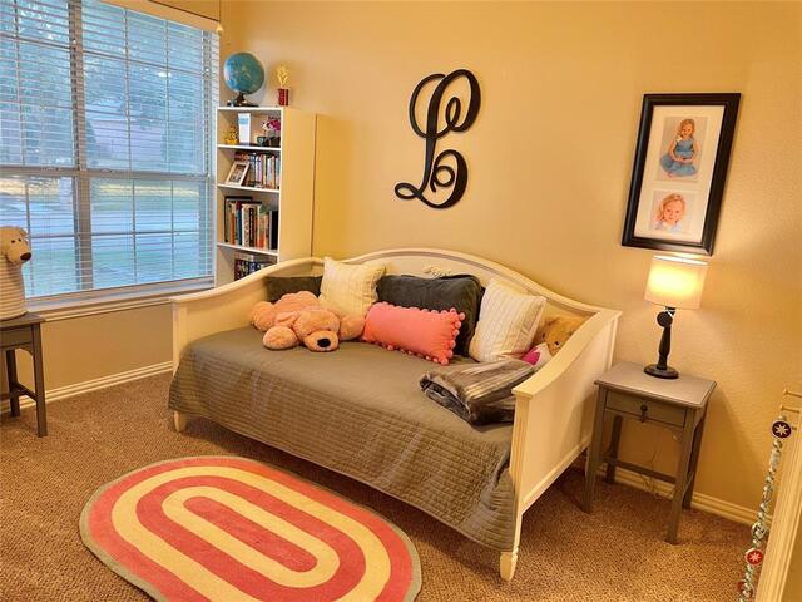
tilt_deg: -11.0
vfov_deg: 53.1
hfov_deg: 67.3
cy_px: 301
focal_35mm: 26
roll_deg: -3.8
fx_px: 602
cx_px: 401
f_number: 1.6
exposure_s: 1/60
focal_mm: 4.2
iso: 125
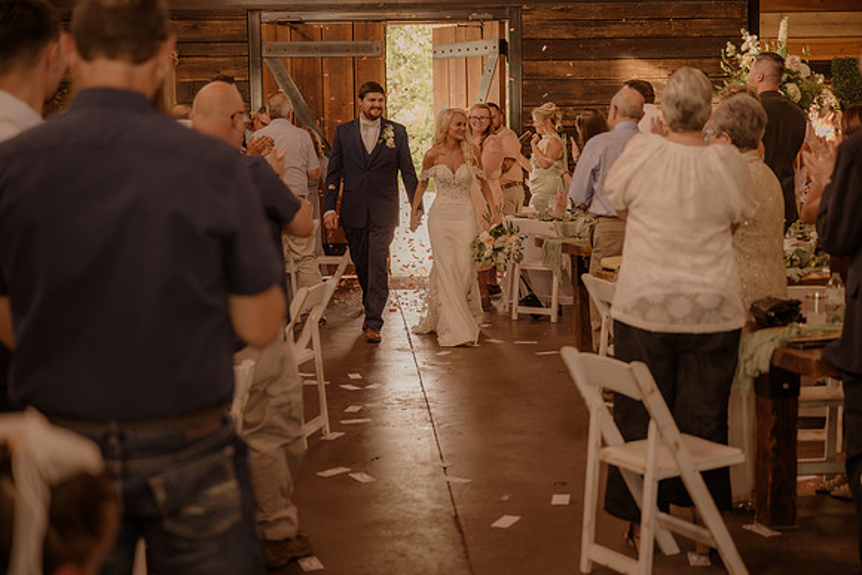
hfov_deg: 32.9
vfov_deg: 22.3
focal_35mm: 61
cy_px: 288
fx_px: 1461
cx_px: 431
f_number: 2.8
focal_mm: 61
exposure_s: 1/320
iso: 1000
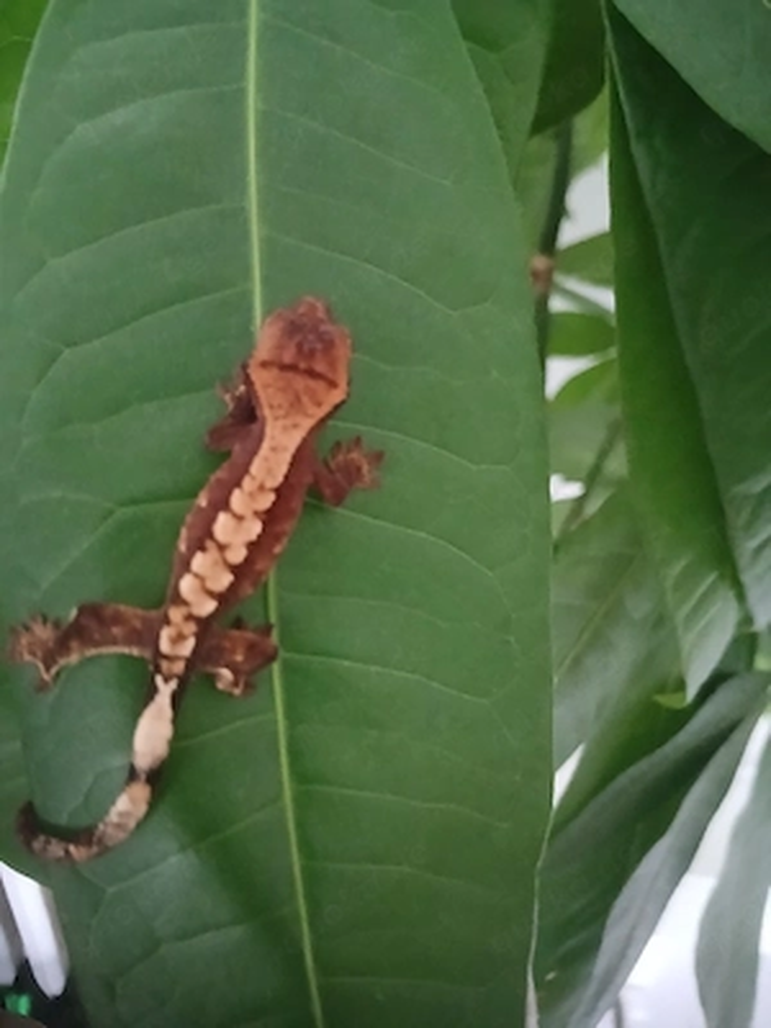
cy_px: 514
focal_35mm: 26
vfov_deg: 67.3
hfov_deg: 53.1
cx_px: 386
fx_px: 772
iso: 2000
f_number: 1.8
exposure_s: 1/16.7
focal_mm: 3.98
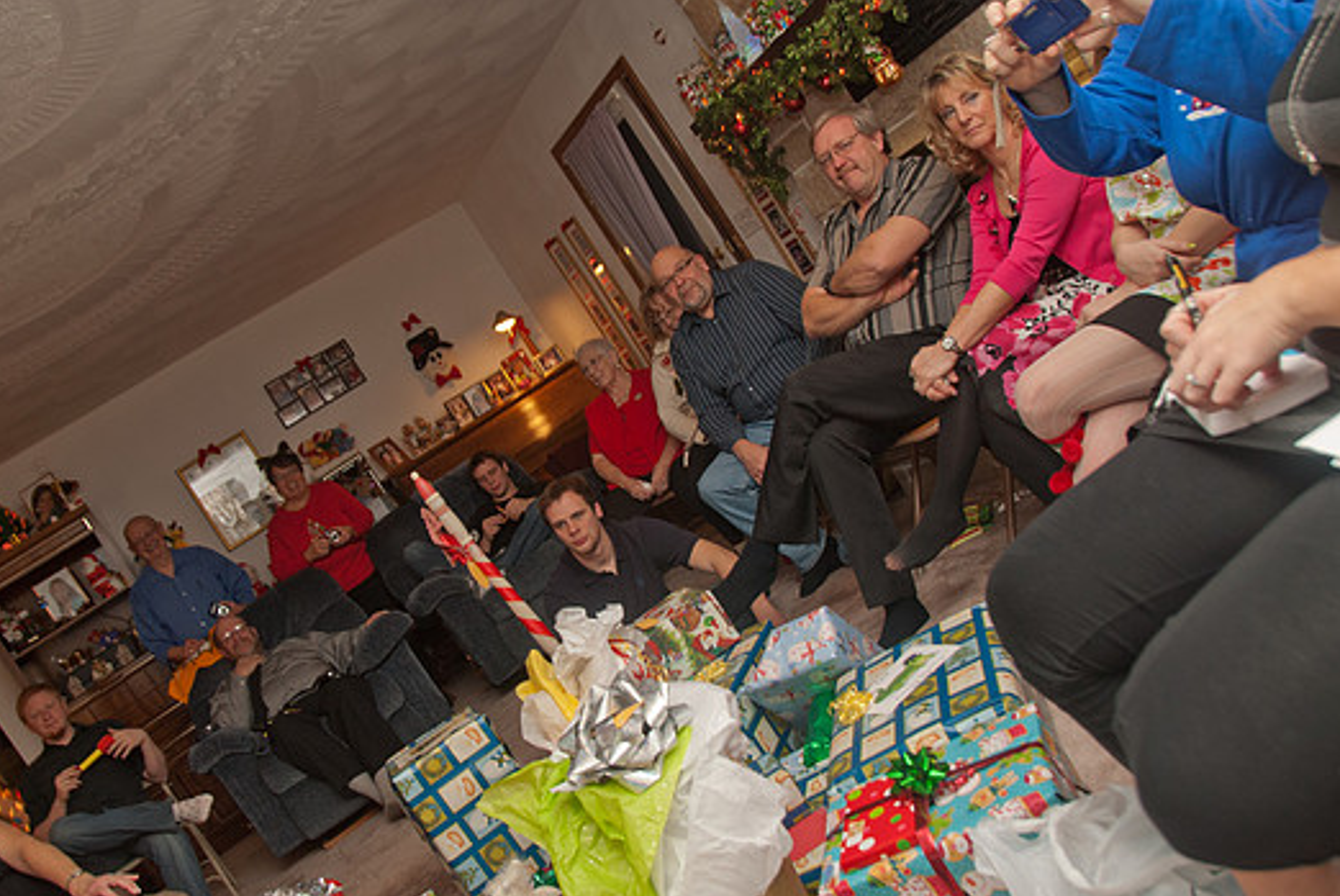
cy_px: 472
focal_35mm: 30
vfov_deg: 43.7
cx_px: 611
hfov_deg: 61.8
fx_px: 1118
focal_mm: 18
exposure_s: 1/50
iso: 160
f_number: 4.5
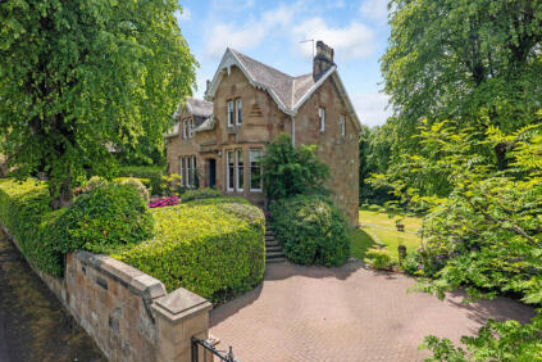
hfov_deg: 90.0
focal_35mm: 18
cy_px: 173
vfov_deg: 67.3
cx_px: 261
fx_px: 271
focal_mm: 16
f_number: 8
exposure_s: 1/500
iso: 200
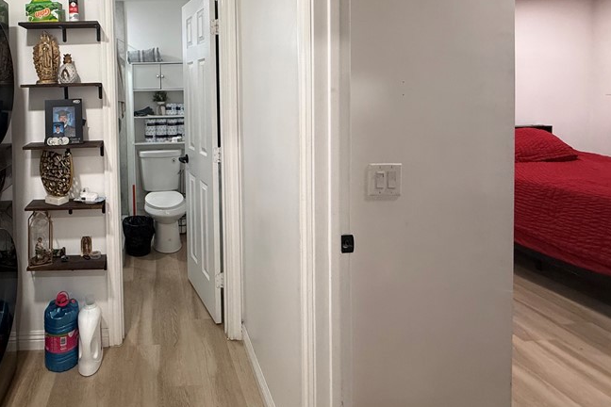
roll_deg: +1.2
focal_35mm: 23
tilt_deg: -2.4
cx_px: 163
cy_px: 102
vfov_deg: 52.7
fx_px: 390
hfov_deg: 71.6
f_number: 2.2
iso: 200
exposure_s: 1/60
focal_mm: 2.22
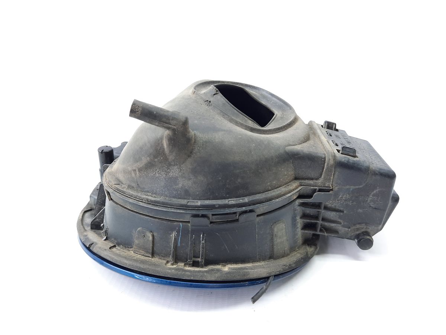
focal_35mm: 25
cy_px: 168
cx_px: 223
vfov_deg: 54.9
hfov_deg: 69.4
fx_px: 322
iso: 160
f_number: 2
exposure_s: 1/50
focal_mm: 4.6
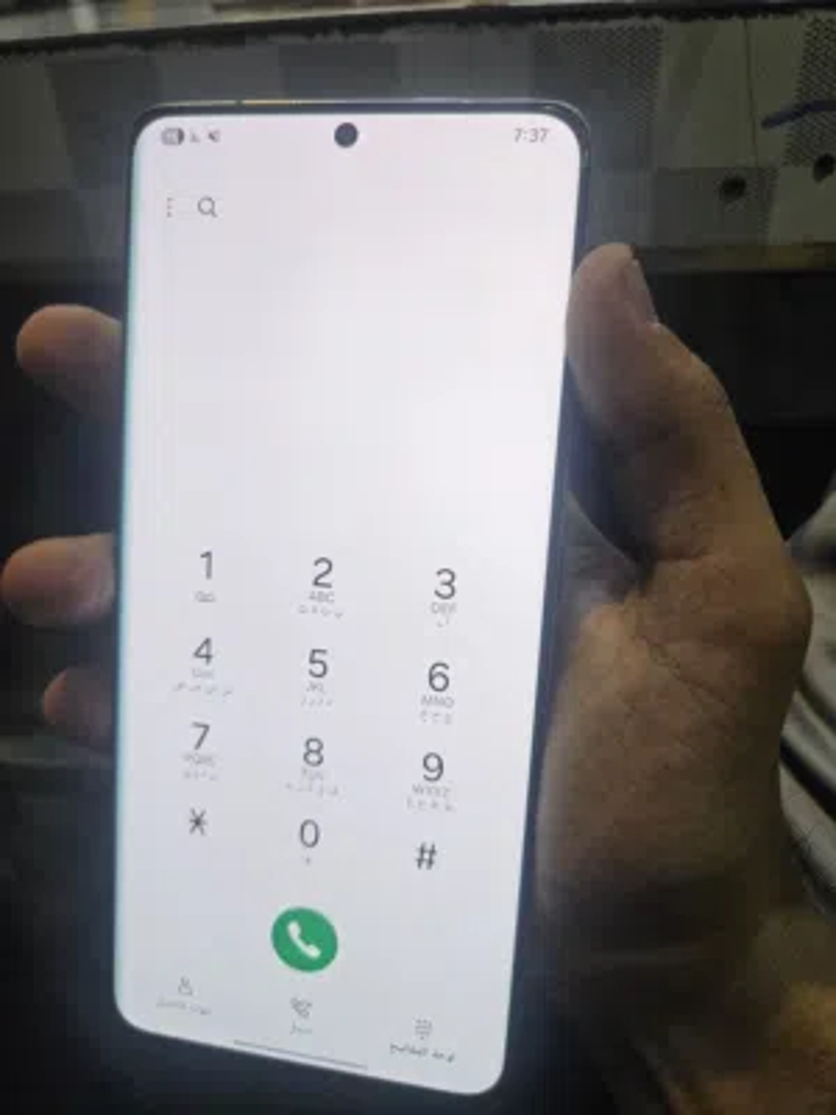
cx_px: 418
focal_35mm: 23
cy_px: 558
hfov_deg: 58.9
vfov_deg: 73.9
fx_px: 741
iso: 40
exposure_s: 1/60
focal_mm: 5.4
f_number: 1.8
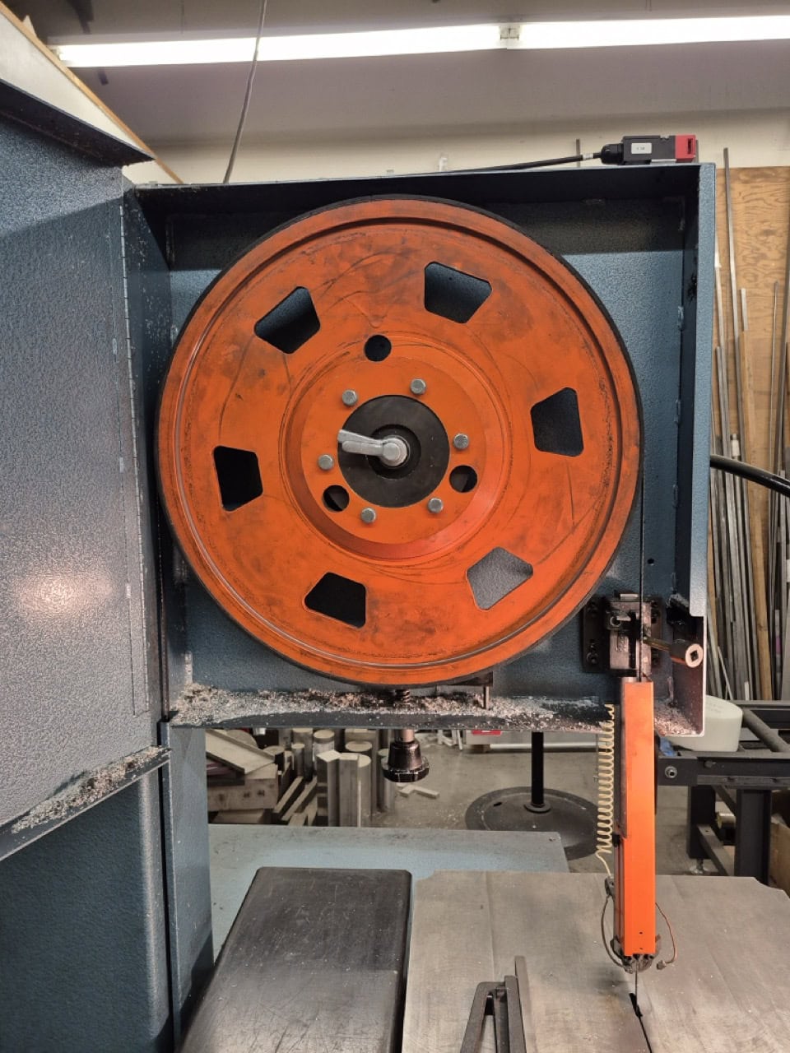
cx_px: 395
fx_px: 700
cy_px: 526
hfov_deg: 58.9
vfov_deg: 73.9
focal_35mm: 23
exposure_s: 1/120
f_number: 1.8
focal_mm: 5.4
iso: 400
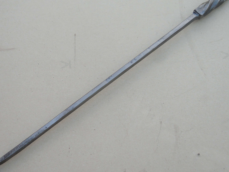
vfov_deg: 22.6
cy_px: 72
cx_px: 99
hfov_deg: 29.8
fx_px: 430
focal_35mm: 65
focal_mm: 8.1
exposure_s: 1/250
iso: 125
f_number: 4.2
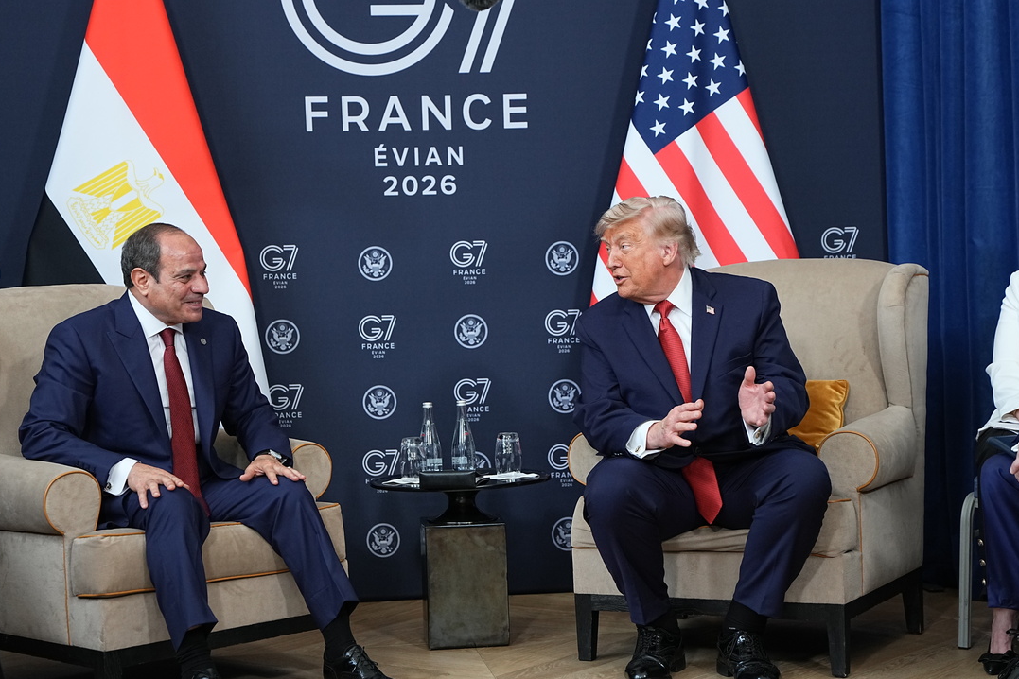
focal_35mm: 78
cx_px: 478
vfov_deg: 17.5
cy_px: 377
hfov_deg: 26.0
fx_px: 2208
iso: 2000
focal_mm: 70
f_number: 3.2
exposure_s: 1/400
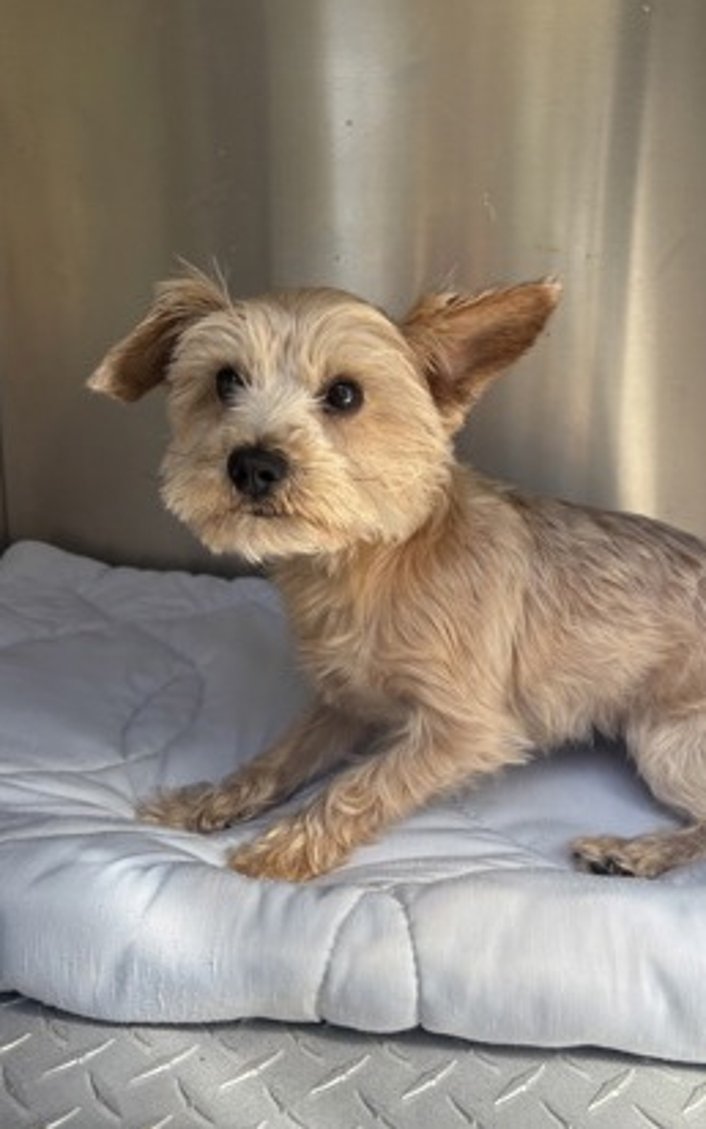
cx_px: 382
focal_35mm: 28
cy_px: 560
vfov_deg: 66.5
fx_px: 862
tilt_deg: -9.1
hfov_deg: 44.5
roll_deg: -4.4
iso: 50
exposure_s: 1/536
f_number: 1.6
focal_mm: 5.96
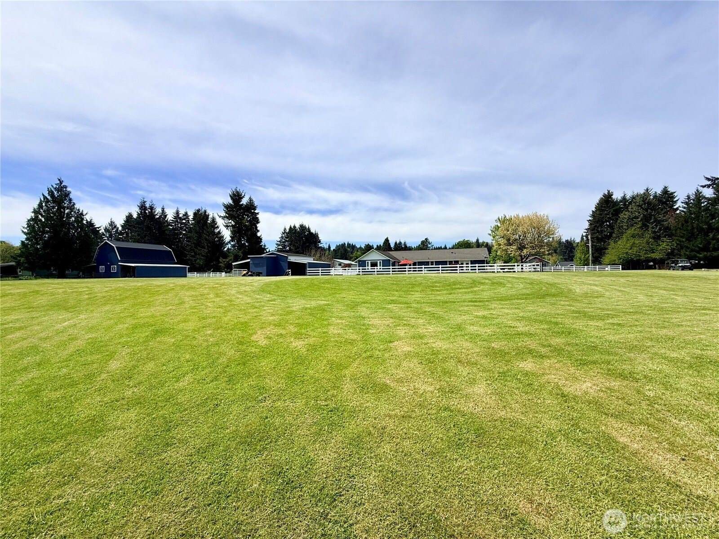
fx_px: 291
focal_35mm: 14
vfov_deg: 85.7
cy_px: 270
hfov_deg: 102.1
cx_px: 360
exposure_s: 1/3125
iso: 50
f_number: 2.2
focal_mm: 2.22
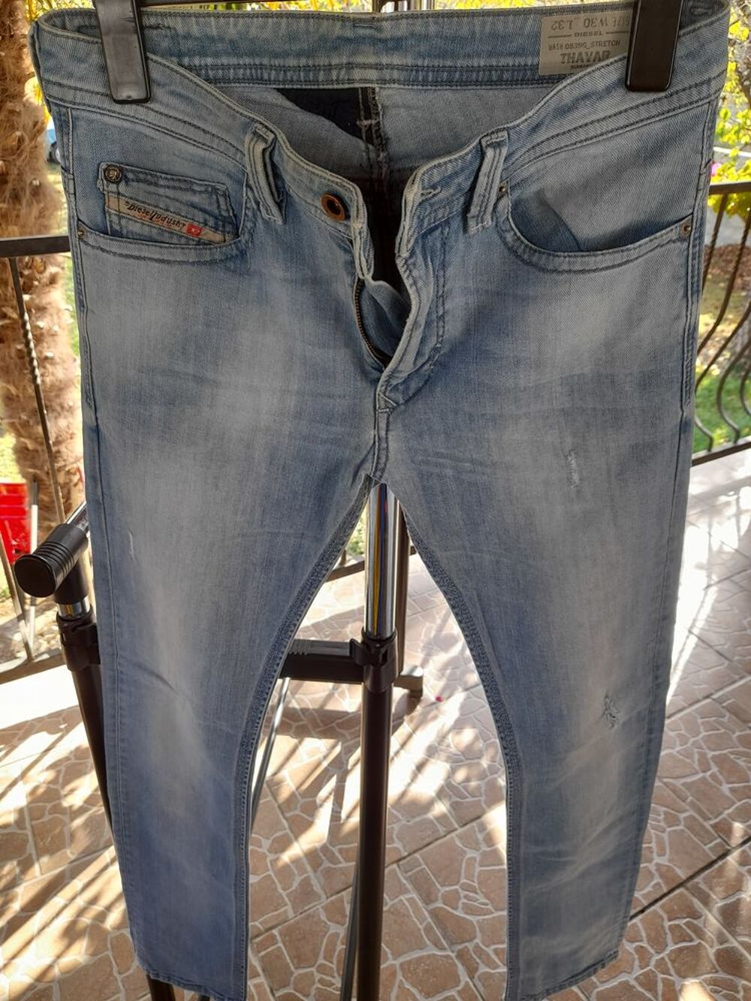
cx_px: 376
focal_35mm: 25
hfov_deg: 54.9
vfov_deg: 69.4
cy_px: 500
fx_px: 723
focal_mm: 4.6
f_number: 2
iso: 32
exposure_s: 1/50
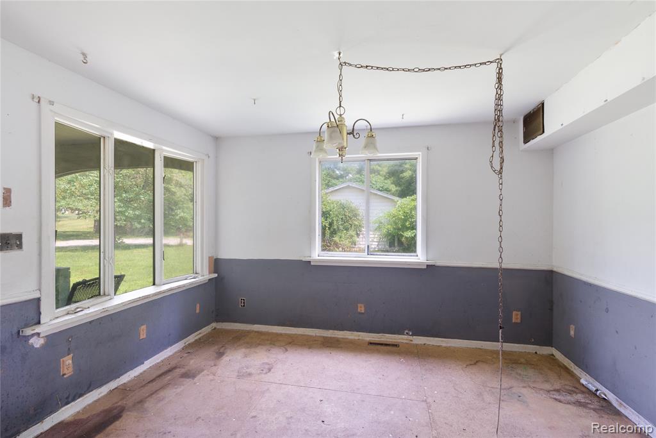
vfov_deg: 70.5
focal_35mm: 17
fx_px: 310
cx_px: 328
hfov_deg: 93.3
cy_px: 219
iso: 400
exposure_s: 1/60
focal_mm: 17
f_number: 8
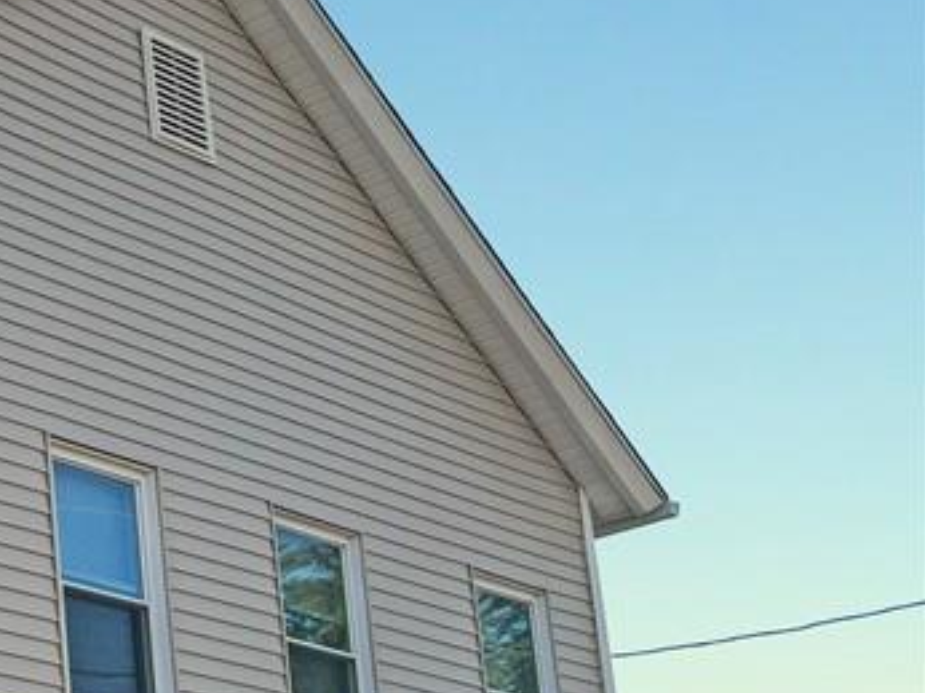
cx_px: -441
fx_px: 2056
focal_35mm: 77
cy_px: 728
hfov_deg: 21.5
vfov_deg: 18.5
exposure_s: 1/2700
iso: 50
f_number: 1.5
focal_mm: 5.7
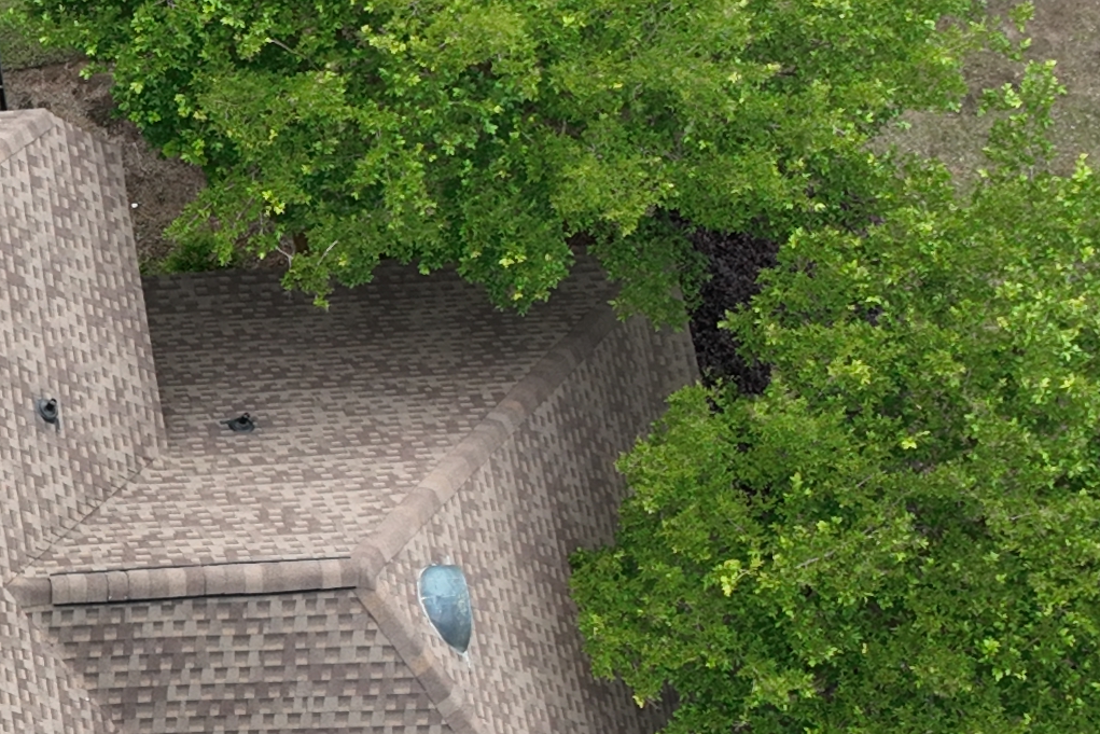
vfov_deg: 10.6
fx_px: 3942
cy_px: 714
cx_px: -751
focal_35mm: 129
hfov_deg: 14.4
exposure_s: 1/400
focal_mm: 12.29
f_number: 2.8
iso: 100
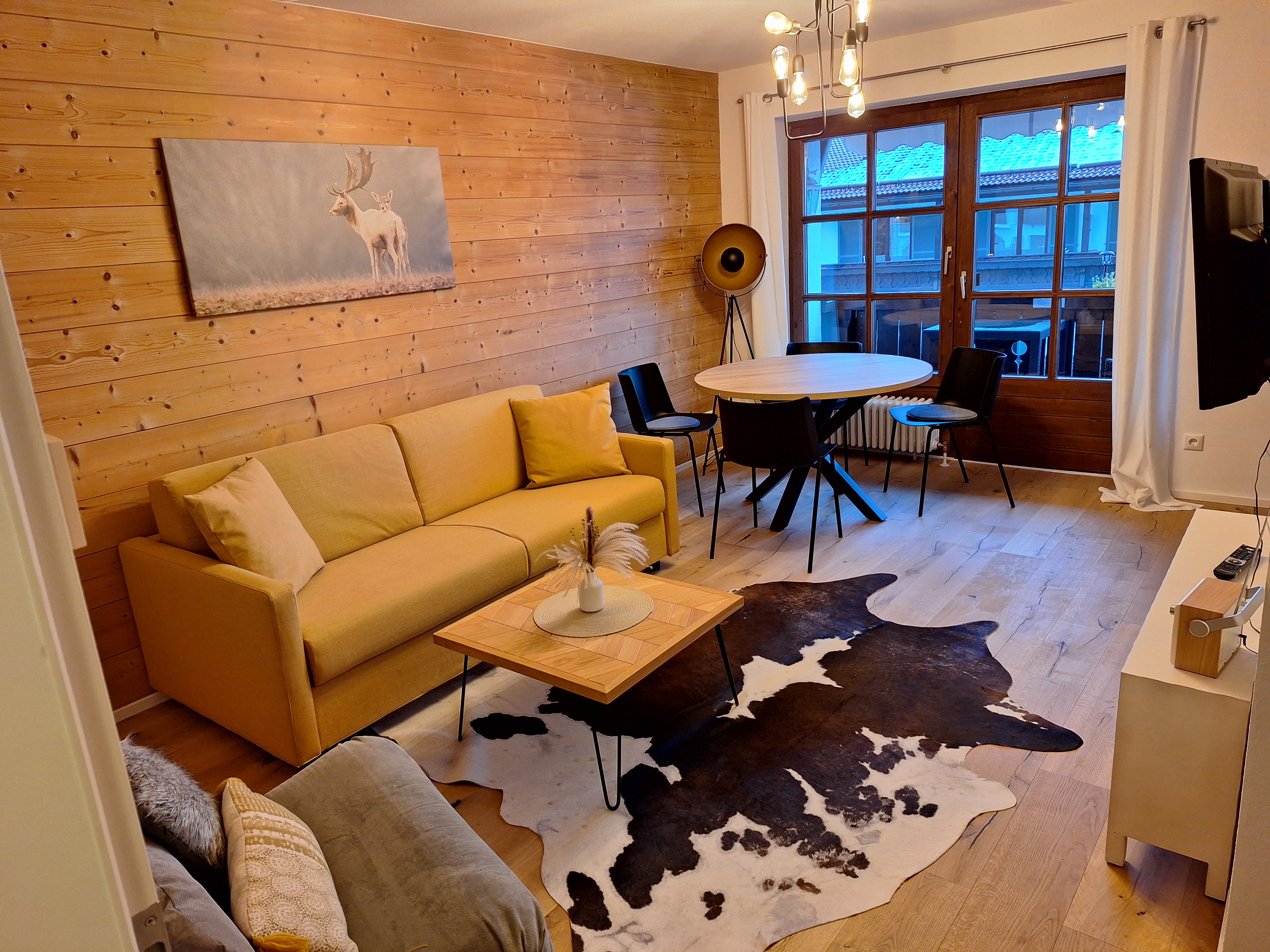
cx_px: 635
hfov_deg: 73.9
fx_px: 844
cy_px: 476
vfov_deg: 58.9
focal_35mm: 23
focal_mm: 5.54
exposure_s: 1/50
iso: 200
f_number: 1.8
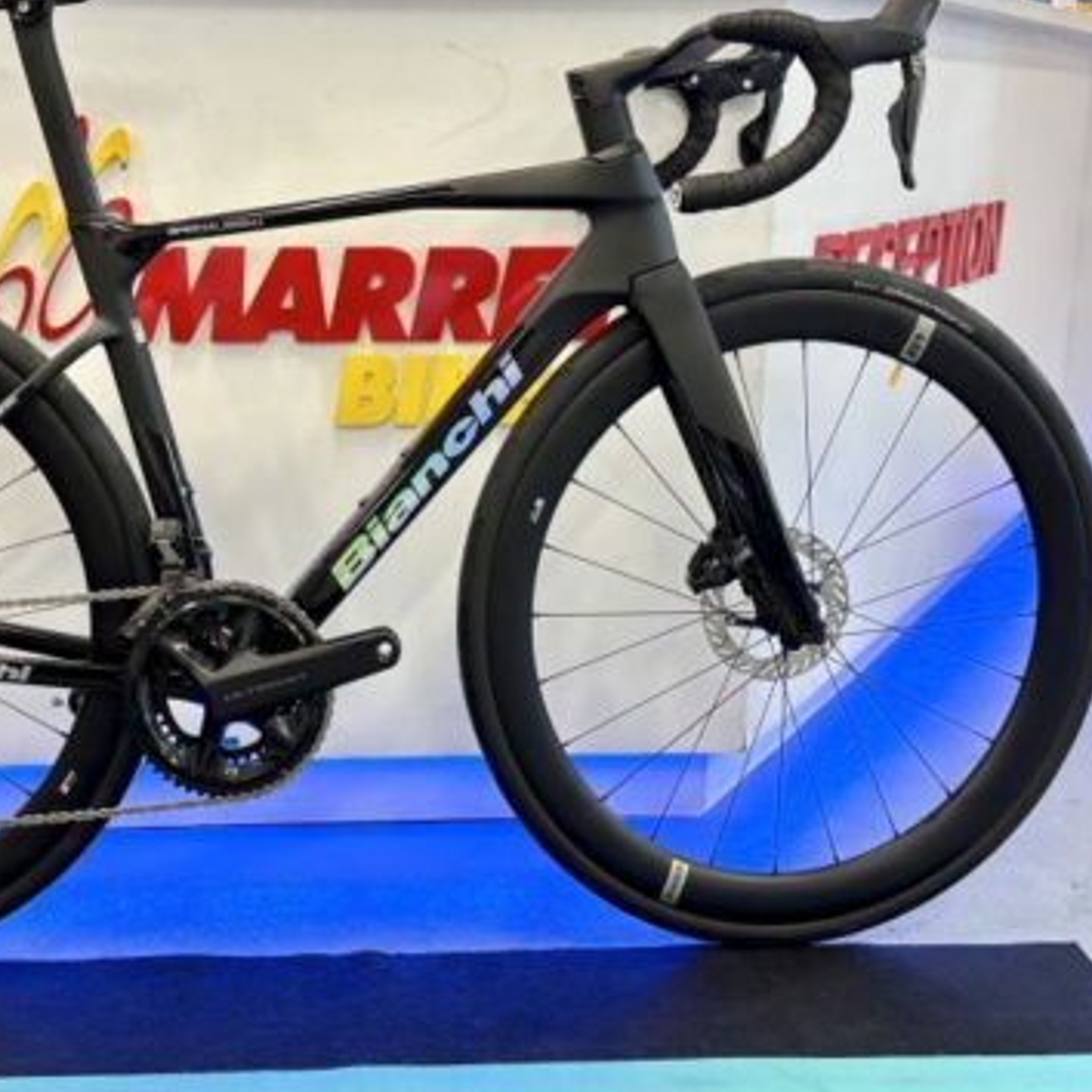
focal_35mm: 39
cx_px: 364
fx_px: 1392
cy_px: 605
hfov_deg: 42.3
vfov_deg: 42.8
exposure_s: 1/50
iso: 125
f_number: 1.6
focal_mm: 5.96
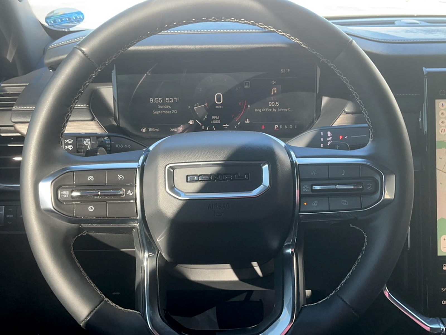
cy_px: 168
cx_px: 223
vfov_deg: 46.8
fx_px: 387
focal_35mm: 30
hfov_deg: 60.0
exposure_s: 1/60
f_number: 1.8
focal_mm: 3
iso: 25
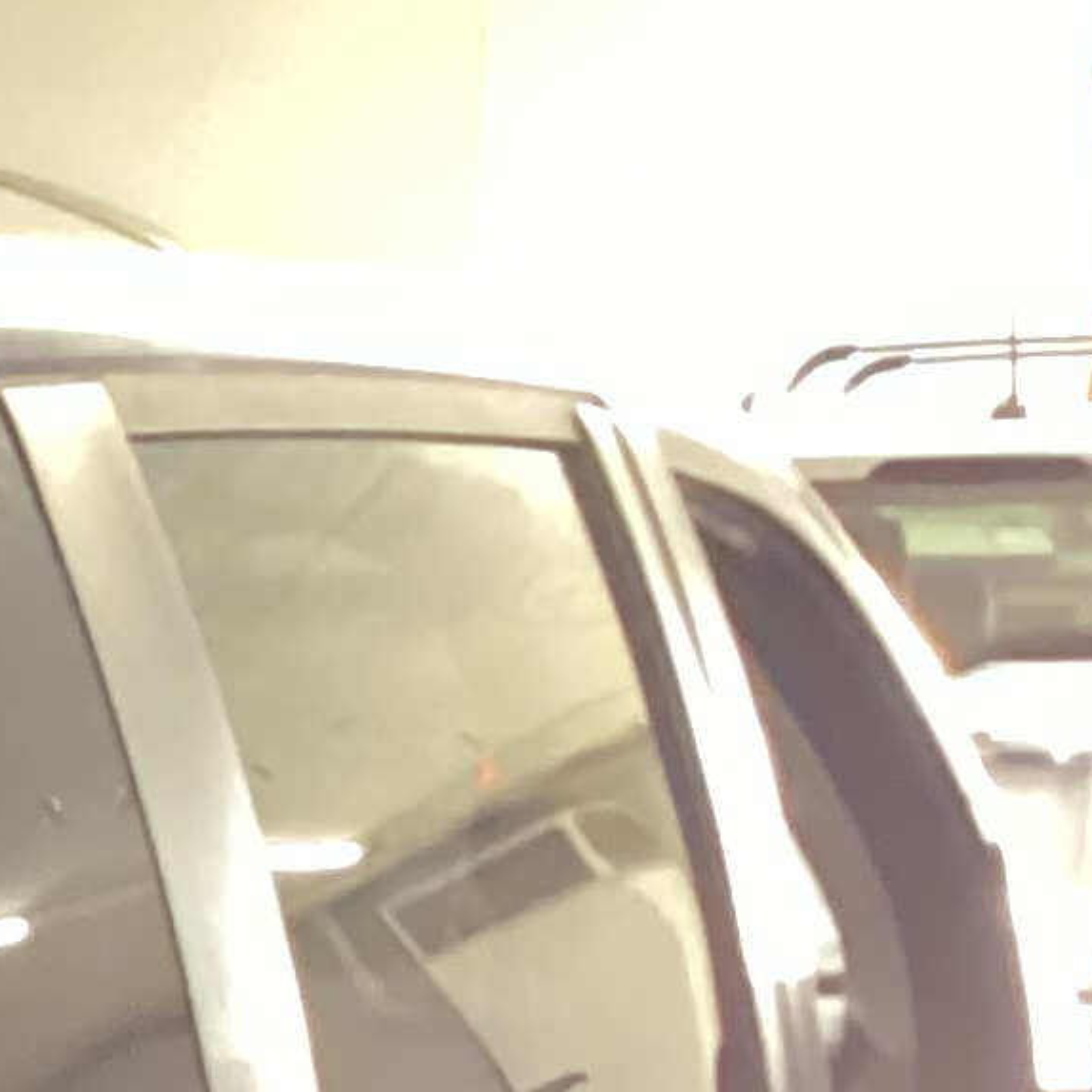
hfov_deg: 9.6
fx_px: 5568
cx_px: -1732
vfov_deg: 10.3
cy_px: 2207
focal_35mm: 156
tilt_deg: -20.0
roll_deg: +0.6
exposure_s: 1/40
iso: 320
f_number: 2.4
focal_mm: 3.3
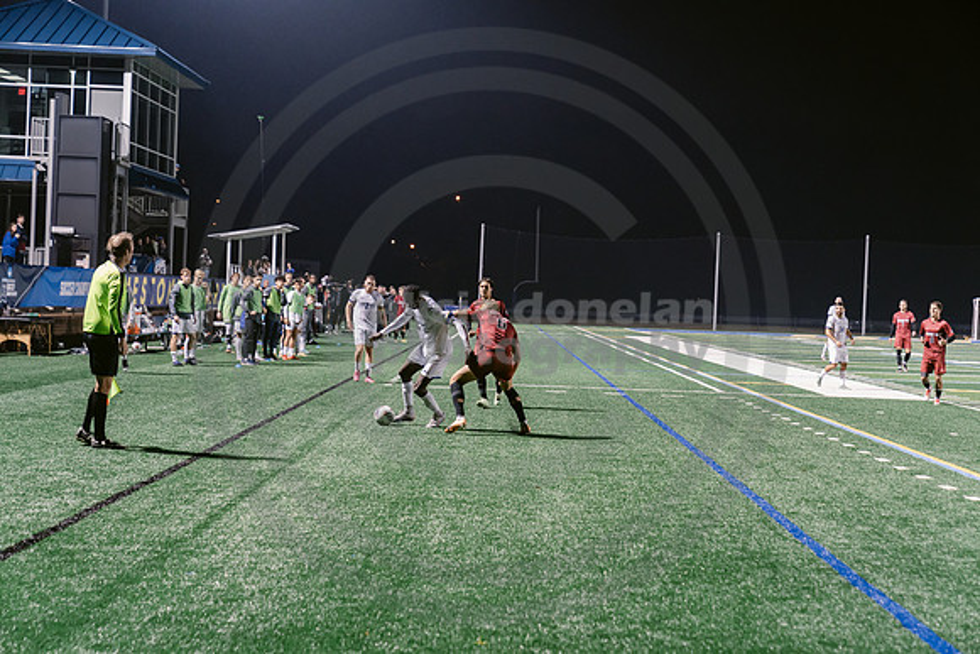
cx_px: 490
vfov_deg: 19.5
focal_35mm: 70
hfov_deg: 28.8
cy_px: 327
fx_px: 1906
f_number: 3.5
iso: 2500
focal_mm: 70
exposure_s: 1/125
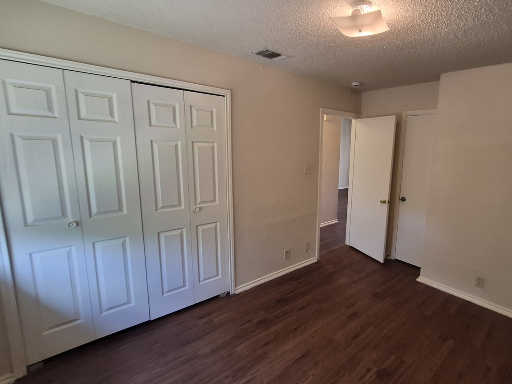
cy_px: 188
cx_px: 323
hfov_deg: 89.0
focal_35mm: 17
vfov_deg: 74.7
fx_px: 251
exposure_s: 1/60
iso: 250
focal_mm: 1.74
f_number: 2.2
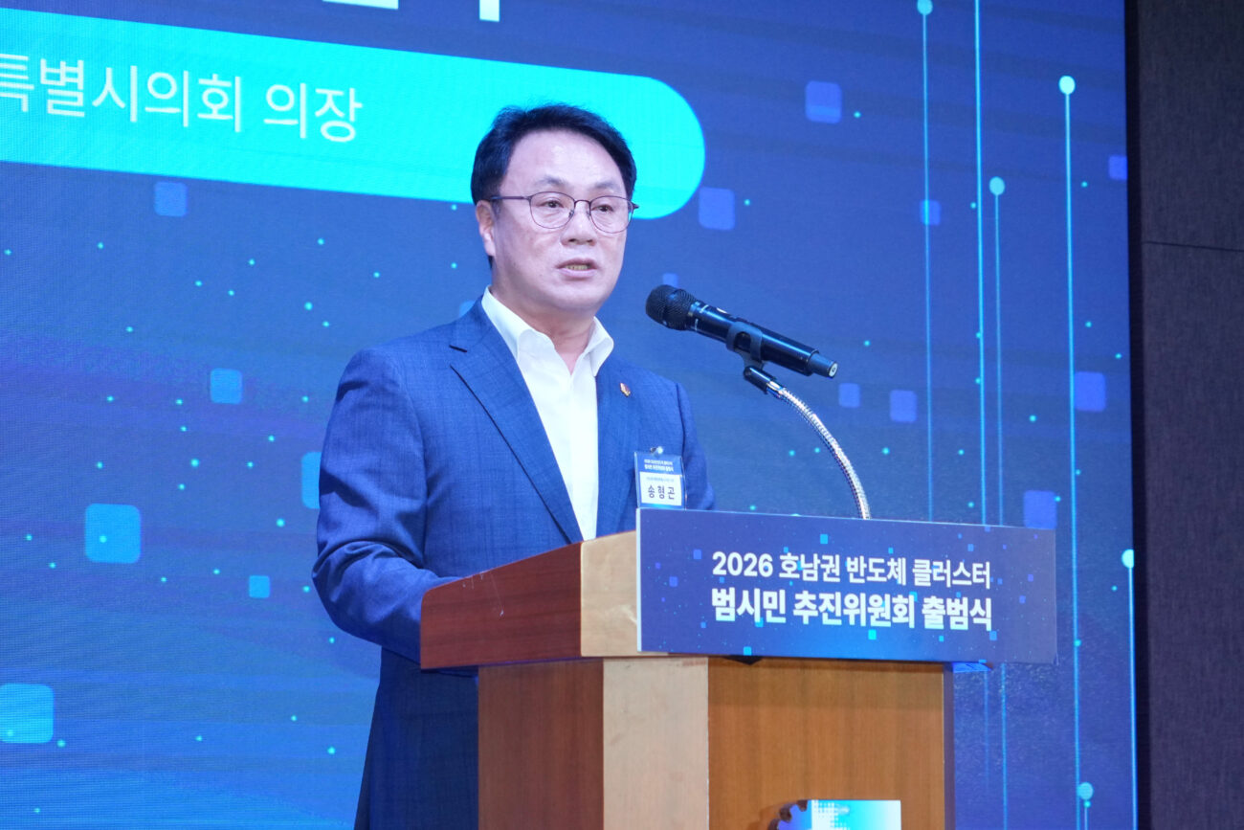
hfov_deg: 14.9
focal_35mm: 138
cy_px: 415
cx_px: 622
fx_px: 4769
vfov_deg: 9.9
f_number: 6.3
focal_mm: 92
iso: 2000
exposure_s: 1/200
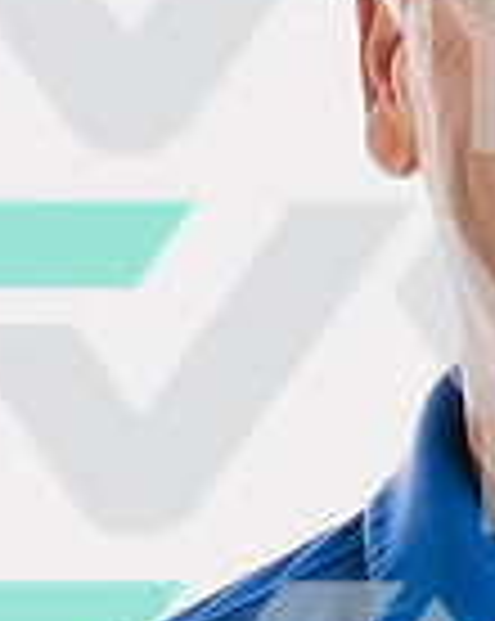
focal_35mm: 377
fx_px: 6919
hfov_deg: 4.1
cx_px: 589
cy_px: 734
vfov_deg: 5.1
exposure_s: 1/250
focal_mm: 49
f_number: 8
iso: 640
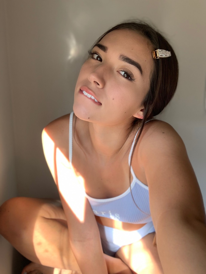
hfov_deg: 44.2
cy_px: 137
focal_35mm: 32
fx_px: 254
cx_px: 103
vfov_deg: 56.8
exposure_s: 1/73
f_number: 2.2
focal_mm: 2.87
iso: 64
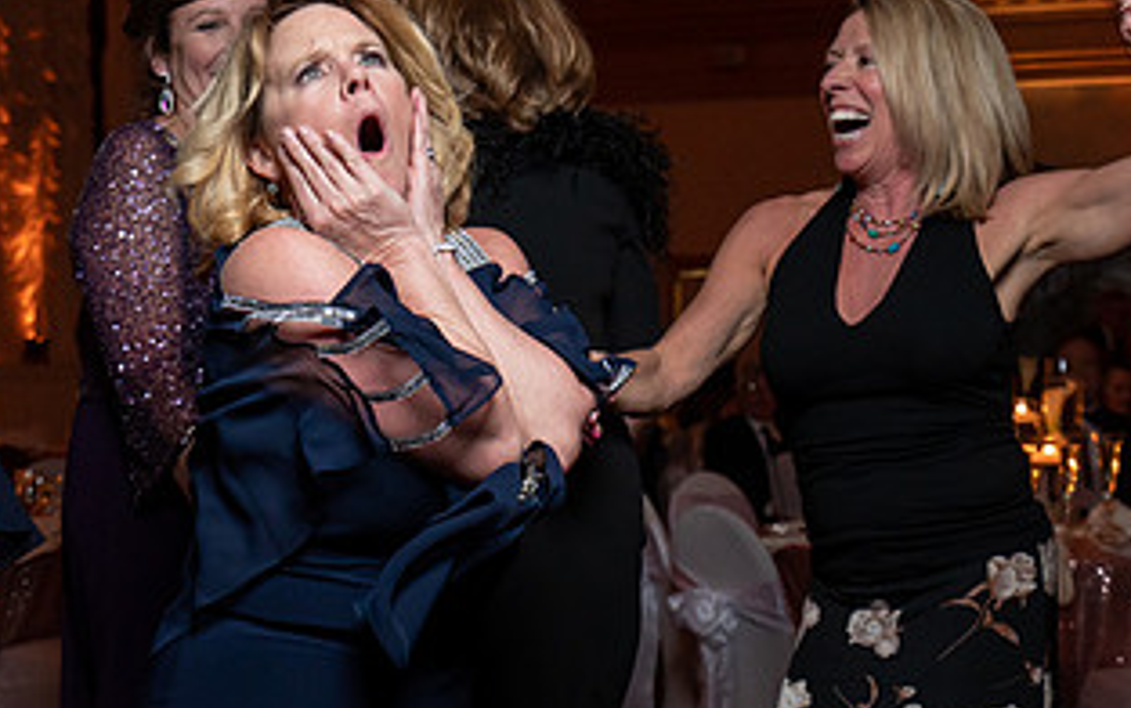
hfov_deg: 30.0
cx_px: 387
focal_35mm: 68
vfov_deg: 19.1
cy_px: 500
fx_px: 2097
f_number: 4
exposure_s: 1/200
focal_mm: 35
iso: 2000
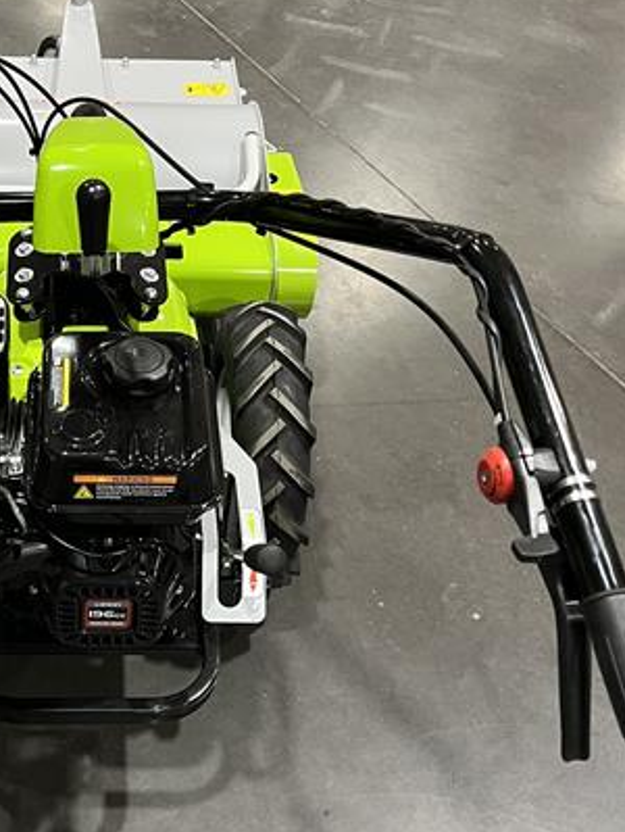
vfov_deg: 38.1
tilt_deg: -49.4
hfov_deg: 28.1
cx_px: 67
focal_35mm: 50
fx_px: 1202
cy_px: 471
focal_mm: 5.1
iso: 125
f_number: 1.6
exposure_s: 1/50
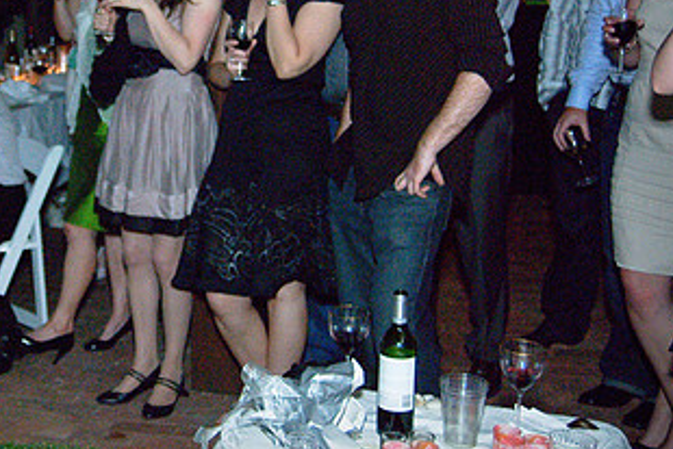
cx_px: 132
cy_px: 113
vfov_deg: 18.6
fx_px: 1365
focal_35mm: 73
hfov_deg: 27.1
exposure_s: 1/100
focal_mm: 26
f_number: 3.2
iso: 1000
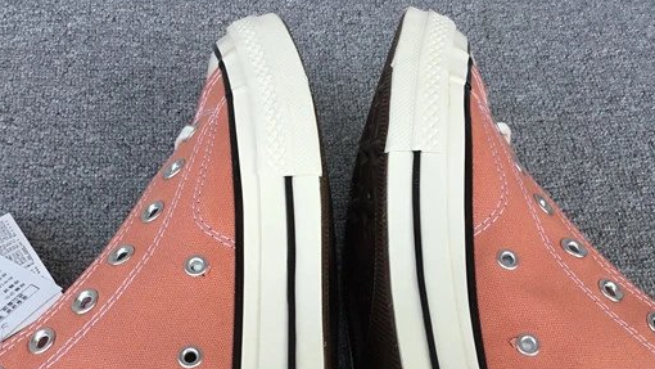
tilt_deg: -53.0
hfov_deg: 39.2
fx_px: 921
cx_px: 317
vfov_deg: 22.3
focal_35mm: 53
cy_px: 296
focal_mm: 3.3
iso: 25
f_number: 2.4
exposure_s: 1/529
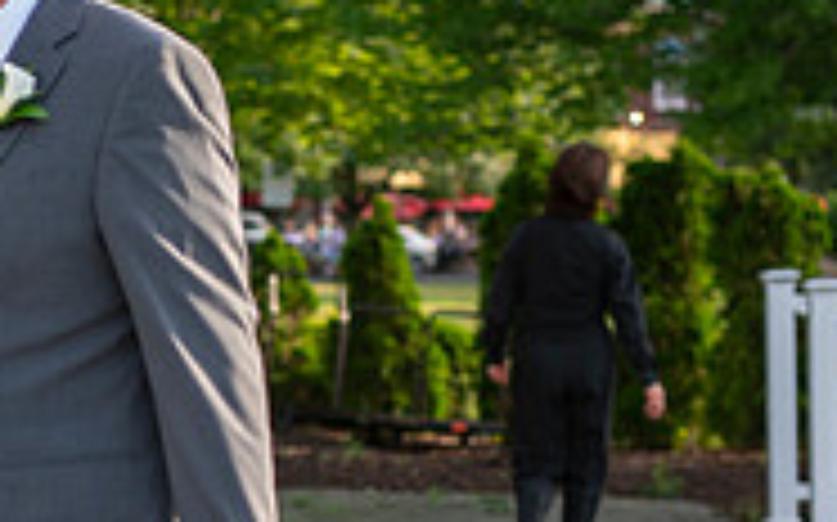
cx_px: -47
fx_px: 3967
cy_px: 560
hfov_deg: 11.9
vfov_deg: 7.5
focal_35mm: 174
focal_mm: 52
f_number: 2.8
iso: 50
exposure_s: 1/200
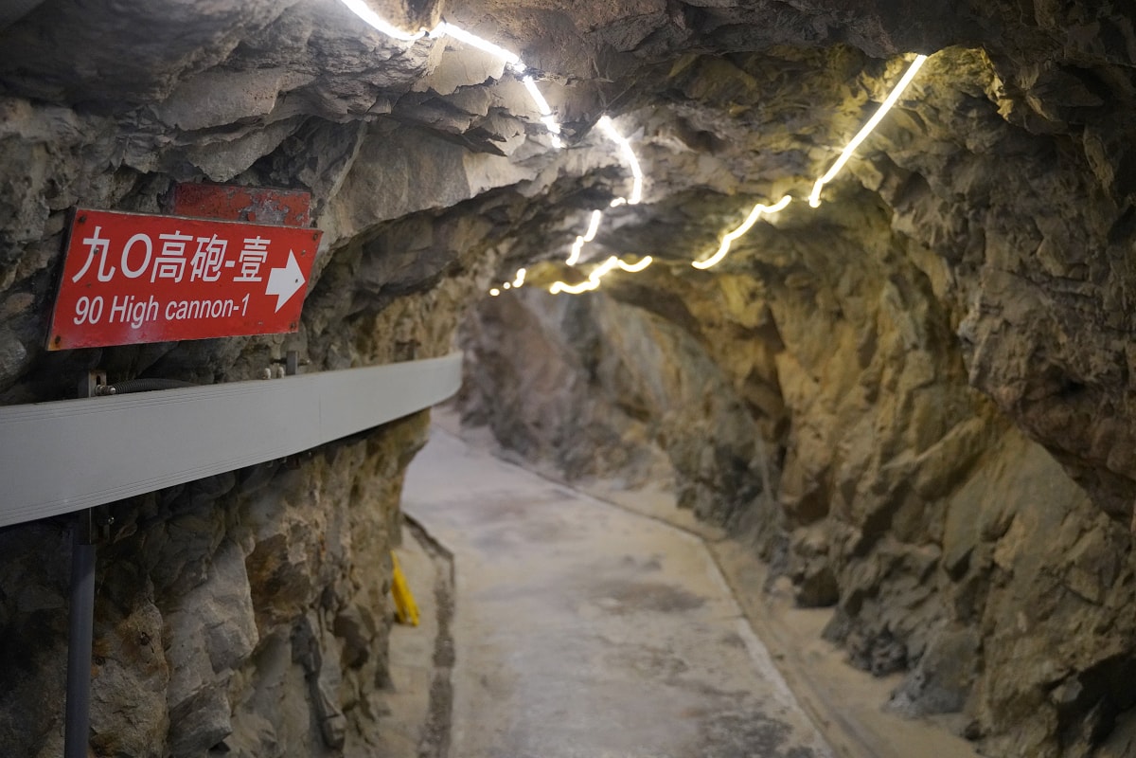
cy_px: 379
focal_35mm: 34
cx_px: 568
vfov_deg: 38.9
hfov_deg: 55.8
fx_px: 1073
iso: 5000
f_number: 2.8
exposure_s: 1/160
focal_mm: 34
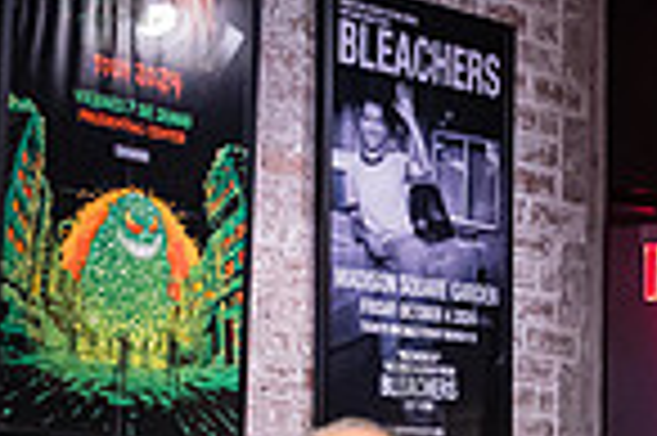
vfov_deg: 8.7
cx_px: 986
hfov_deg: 12.6
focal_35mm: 155
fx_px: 2826
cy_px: 598
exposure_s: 1/500
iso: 16000
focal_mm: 39
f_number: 2.8
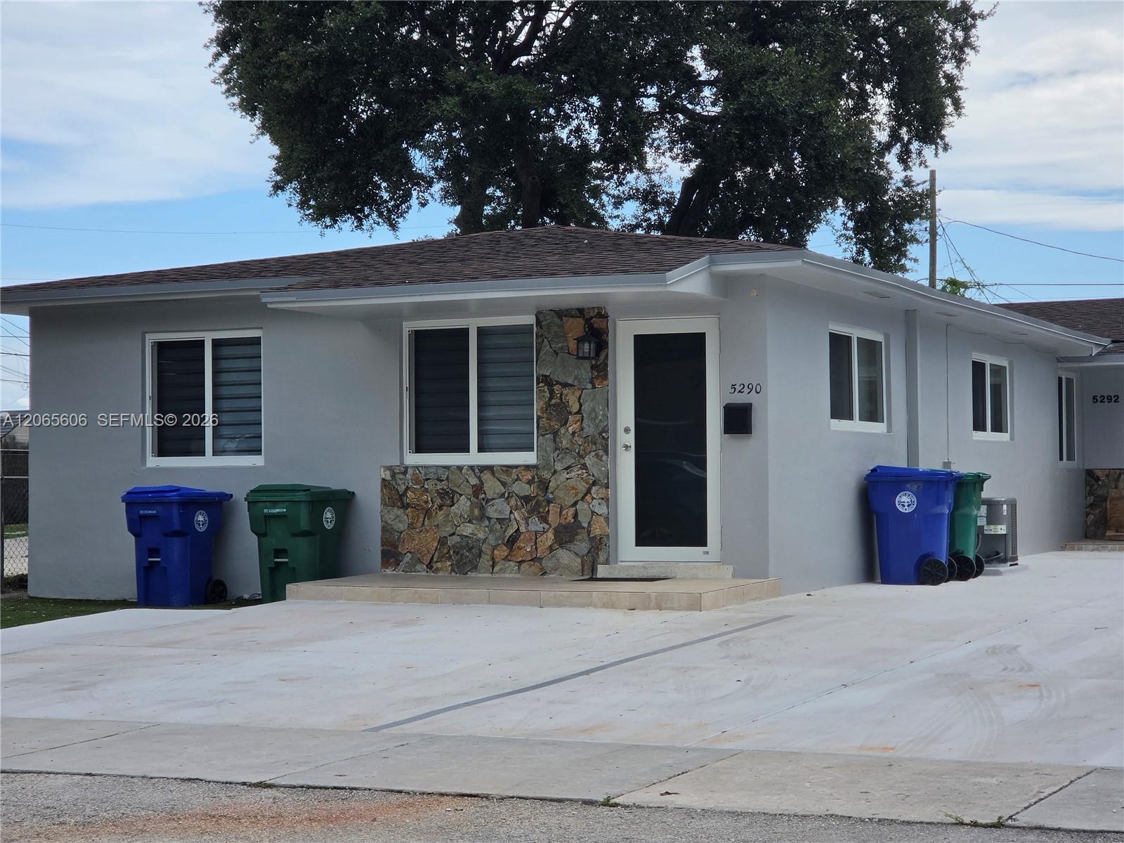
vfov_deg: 21.3
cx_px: 562
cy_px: 422
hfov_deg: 28.2
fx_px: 2240
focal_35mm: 69
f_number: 2.4
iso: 25
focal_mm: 7
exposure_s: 1/641
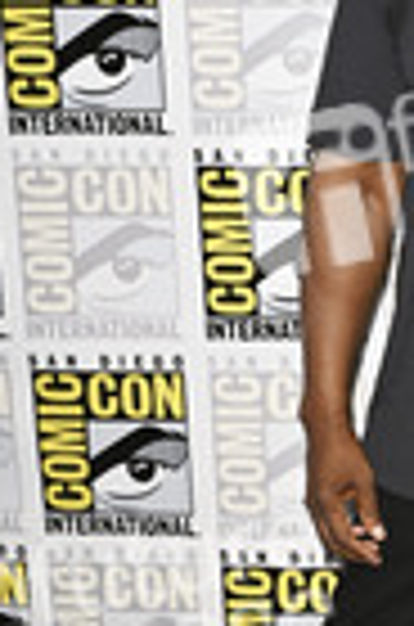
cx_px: 594
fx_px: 1751
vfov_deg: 20.2
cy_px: 396
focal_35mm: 101
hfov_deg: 12.9
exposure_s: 1/250
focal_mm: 35
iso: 1250
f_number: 5
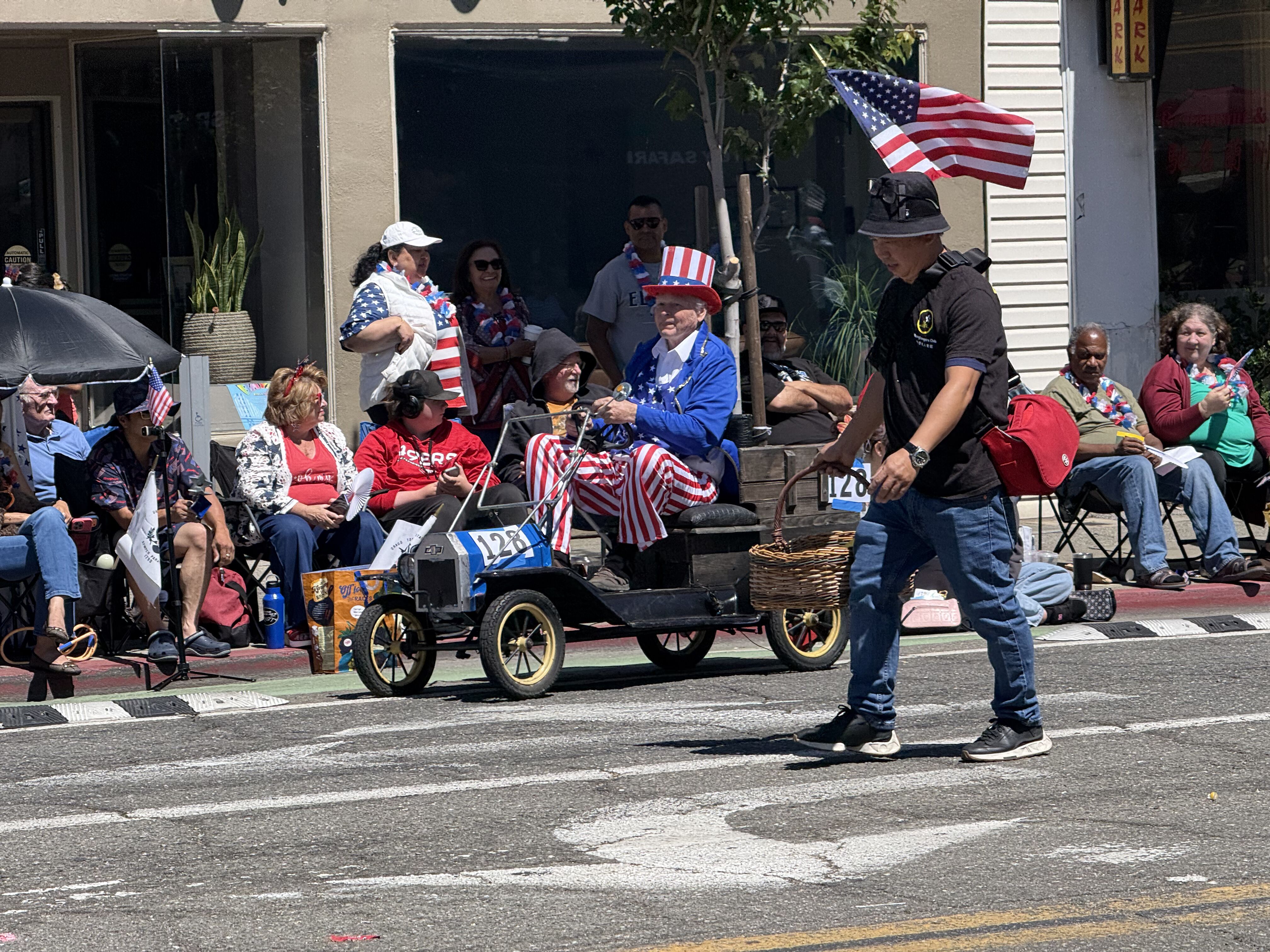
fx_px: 4403
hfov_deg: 16.4
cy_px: 476
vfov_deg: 12.3
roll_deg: +2.2
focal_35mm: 120
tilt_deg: -3.6
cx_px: 635
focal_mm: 15.66
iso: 50
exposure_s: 1/1368
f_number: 2.8
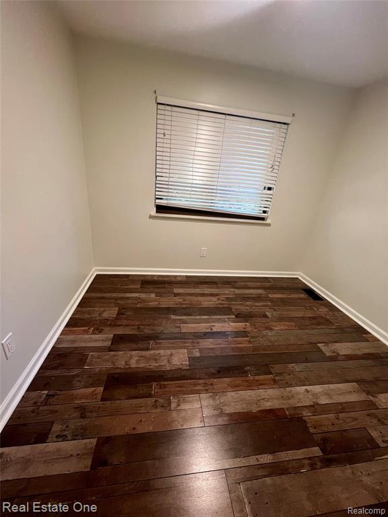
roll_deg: -5.4
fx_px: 194
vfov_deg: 106.2
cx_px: 194
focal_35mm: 13
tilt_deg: -22.1
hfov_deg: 89.9
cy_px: 258
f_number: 1.8
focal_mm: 1.57
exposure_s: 1/60
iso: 200
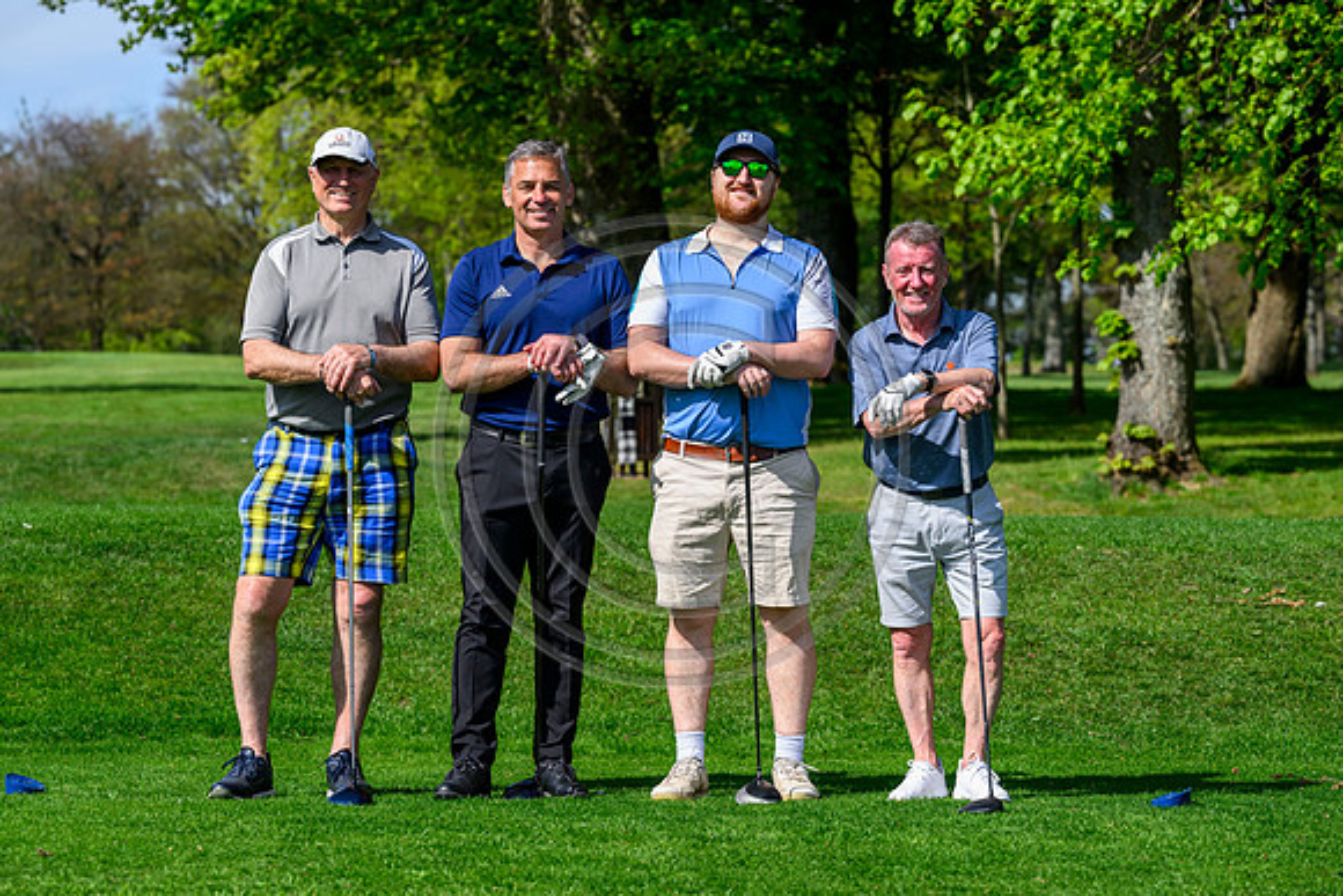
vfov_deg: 11.4
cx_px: 672
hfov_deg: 17.1
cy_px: 448
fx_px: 4478
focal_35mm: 120
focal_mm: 120
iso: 500
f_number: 5.6
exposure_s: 1/1600
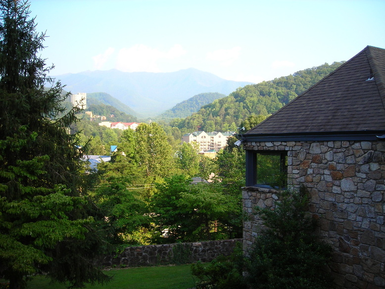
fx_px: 423
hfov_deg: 49.0
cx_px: 192
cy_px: 144
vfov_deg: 37.7
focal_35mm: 38
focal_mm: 6.3
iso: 50
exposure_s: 1/165
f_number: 3.2
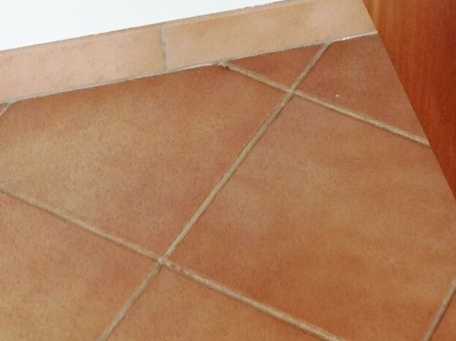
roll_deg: -0.9
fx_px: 1487
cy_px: -164
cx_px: 316
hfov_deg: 17.4
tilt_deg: -34.4
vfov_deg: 12.5
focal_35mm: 113
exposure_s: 1/20
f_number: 2.4
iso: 50
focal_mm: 4.28
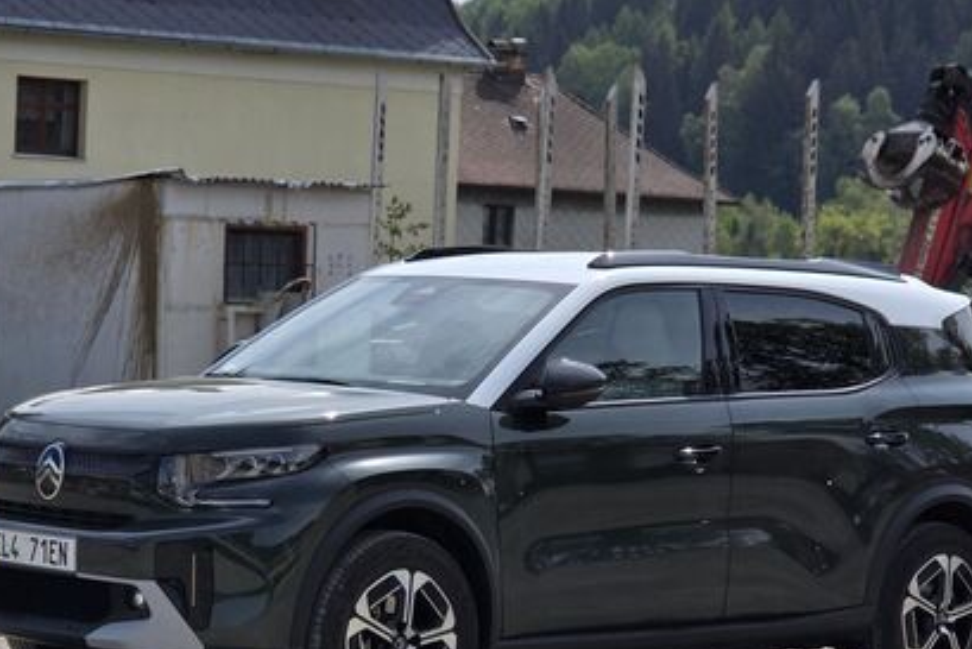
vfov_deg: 10.6
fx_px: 3484
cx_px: 425
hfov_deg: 15.9
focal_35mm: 129
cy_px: 502
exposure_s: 1/2228
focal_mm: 7.9
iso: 50
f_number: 2.4
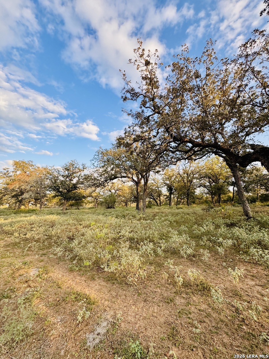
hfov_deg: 85.7
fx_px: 145
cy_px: 180
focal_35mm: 14
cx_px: 134
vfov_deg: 102.1
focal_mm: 2.22
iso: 40
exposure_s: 1/351
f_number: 2.2
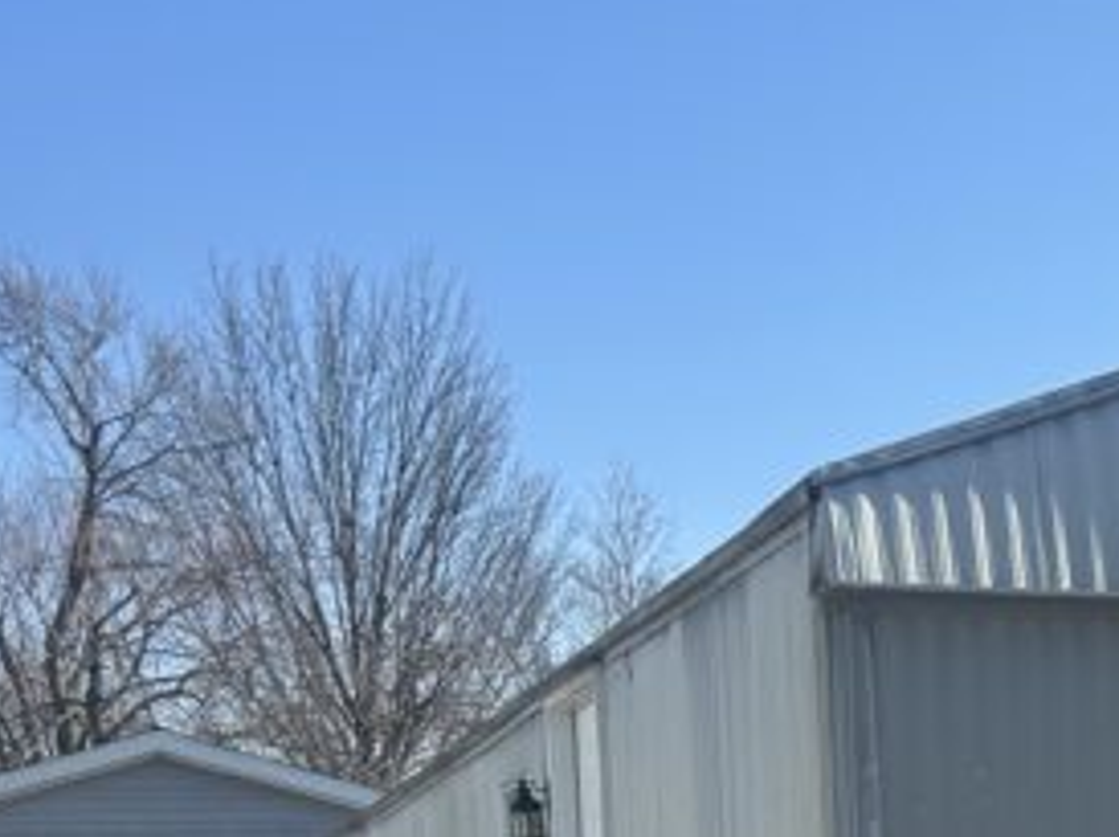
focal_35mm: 76
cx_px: 960
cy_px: 1131
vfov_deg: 17.9
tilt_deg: -3.8
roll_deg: +2.3
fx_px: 2455
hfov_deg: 25.1
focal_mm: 5.7
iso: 50
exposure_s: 1/2915
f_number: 1.5
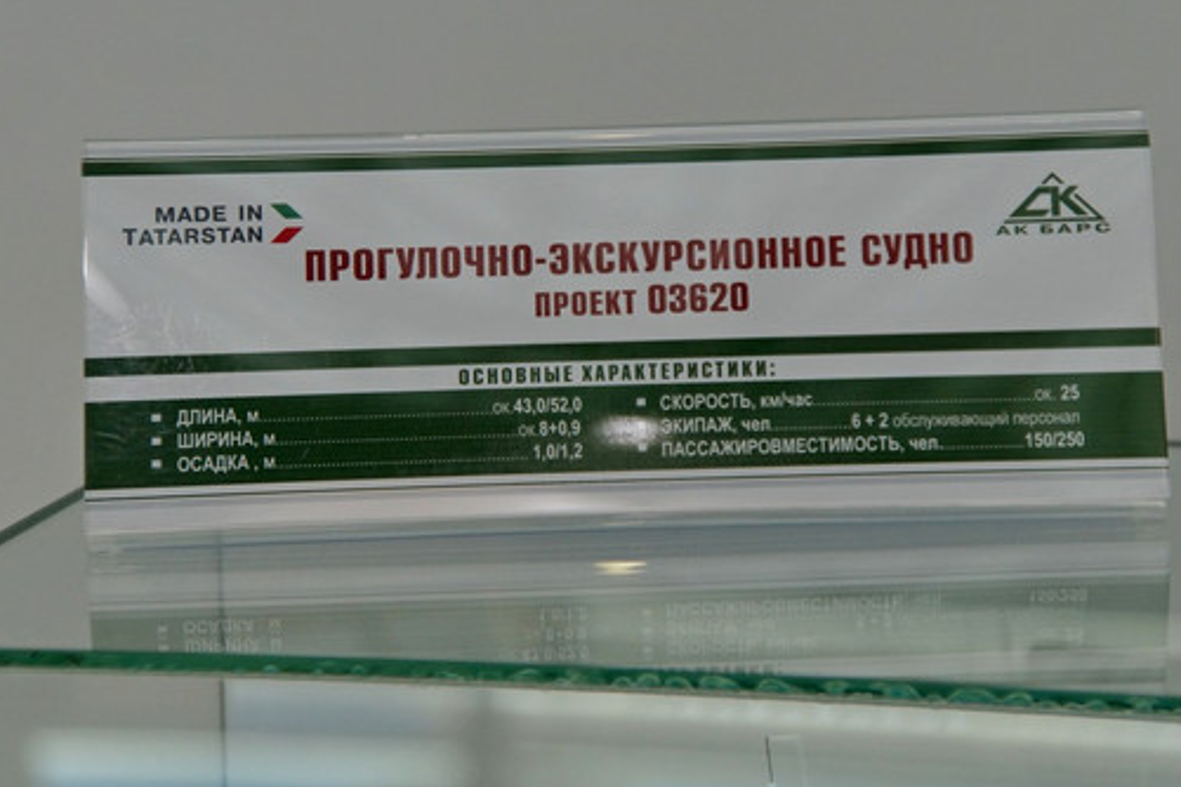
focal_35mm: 134
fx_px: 4396
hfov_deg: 15.3
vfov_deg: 10.2
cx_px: 665
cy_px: 292
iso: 500
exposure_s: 1/160
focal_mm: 70
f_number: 5.6
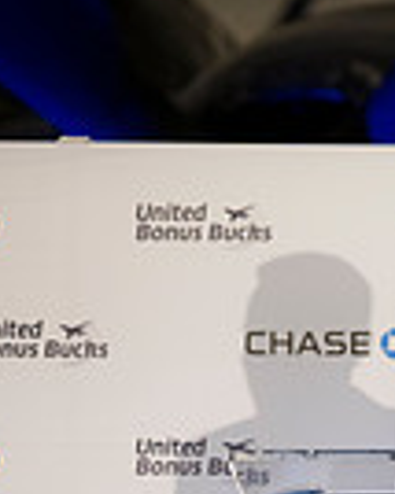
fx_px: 8895
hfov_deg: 2.5
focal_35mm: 608
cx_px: 639
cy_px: 448
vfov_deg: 3.2
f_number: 2.8
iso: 640
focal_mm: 150
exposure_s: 1/160
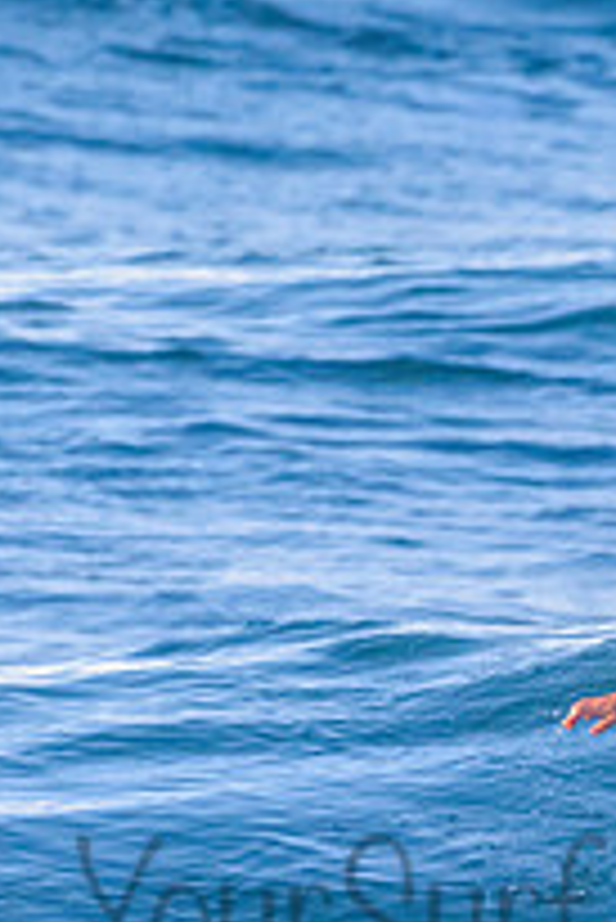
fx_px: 44120
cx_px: 729
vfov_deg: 1.2
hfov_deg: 0.8
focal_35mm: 1722
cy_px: 728
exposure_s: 1/2000
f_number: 5.6
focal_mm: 500
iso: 1250
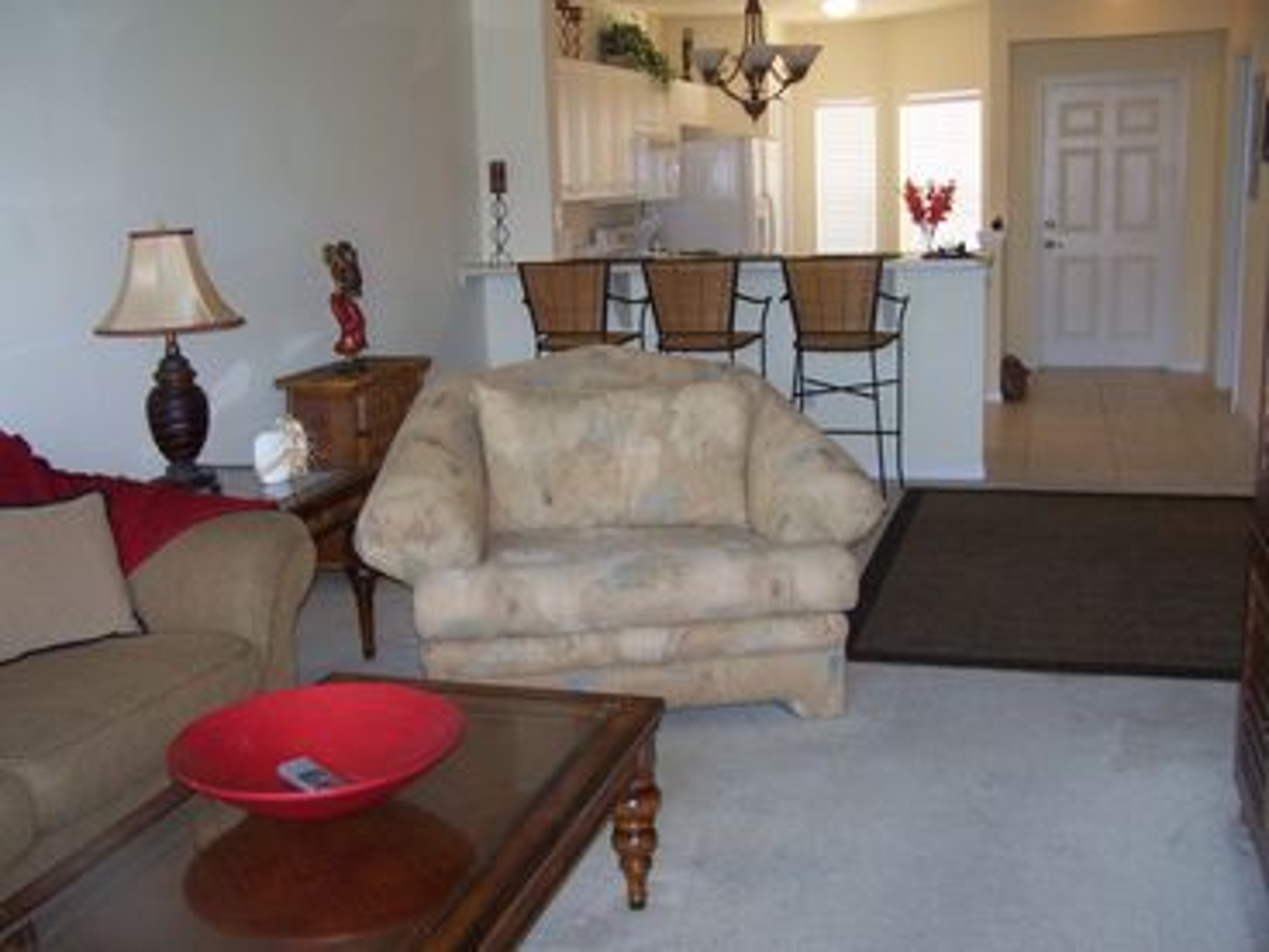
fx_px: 1393
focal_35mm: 38
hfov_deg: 49.0
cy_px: 476
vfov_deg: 37.7
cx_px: 634
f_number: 2.8
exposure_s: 1/60
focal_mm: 6.3
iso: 140
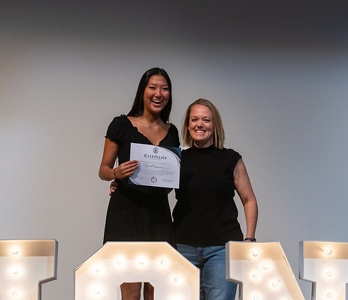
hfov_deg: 11.3
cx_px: 175
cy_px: 148
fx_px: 1763
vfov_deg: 9.7
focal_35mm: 166
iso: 5000
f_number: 4.5
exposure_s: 1/320
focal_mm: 130
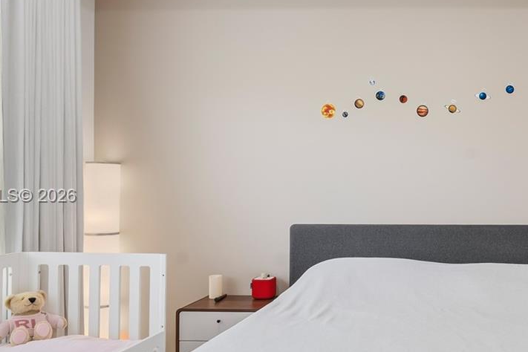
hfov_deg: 49.3
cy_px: 197
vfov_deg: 36.8
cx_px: 439
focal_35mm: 36
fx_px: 528
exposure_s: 1/2
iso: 100
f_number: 8
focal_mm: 16
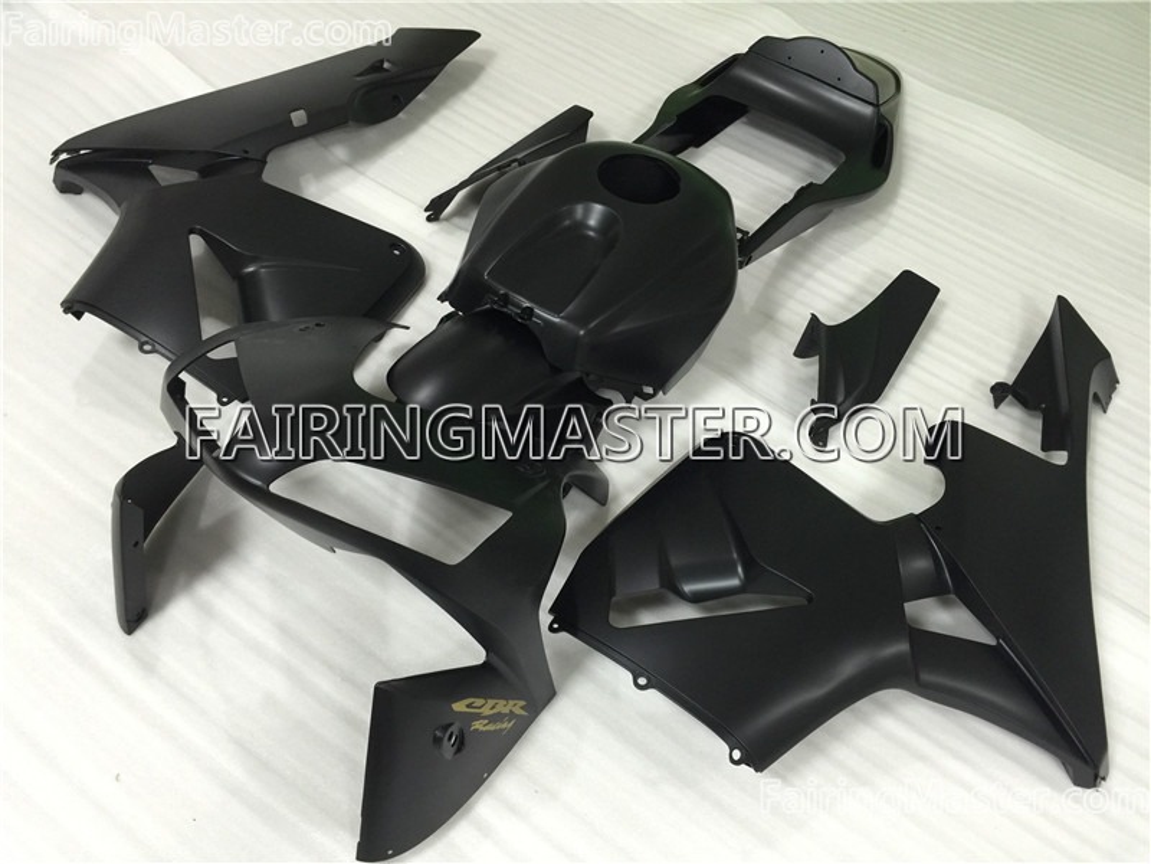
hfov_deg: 61.7
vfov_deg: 48.2
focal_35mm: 29
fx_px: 964
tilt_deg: -51.0
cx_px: 576
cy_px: 432
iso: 80
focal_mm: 4.15
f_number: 2.2
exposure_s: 1/17
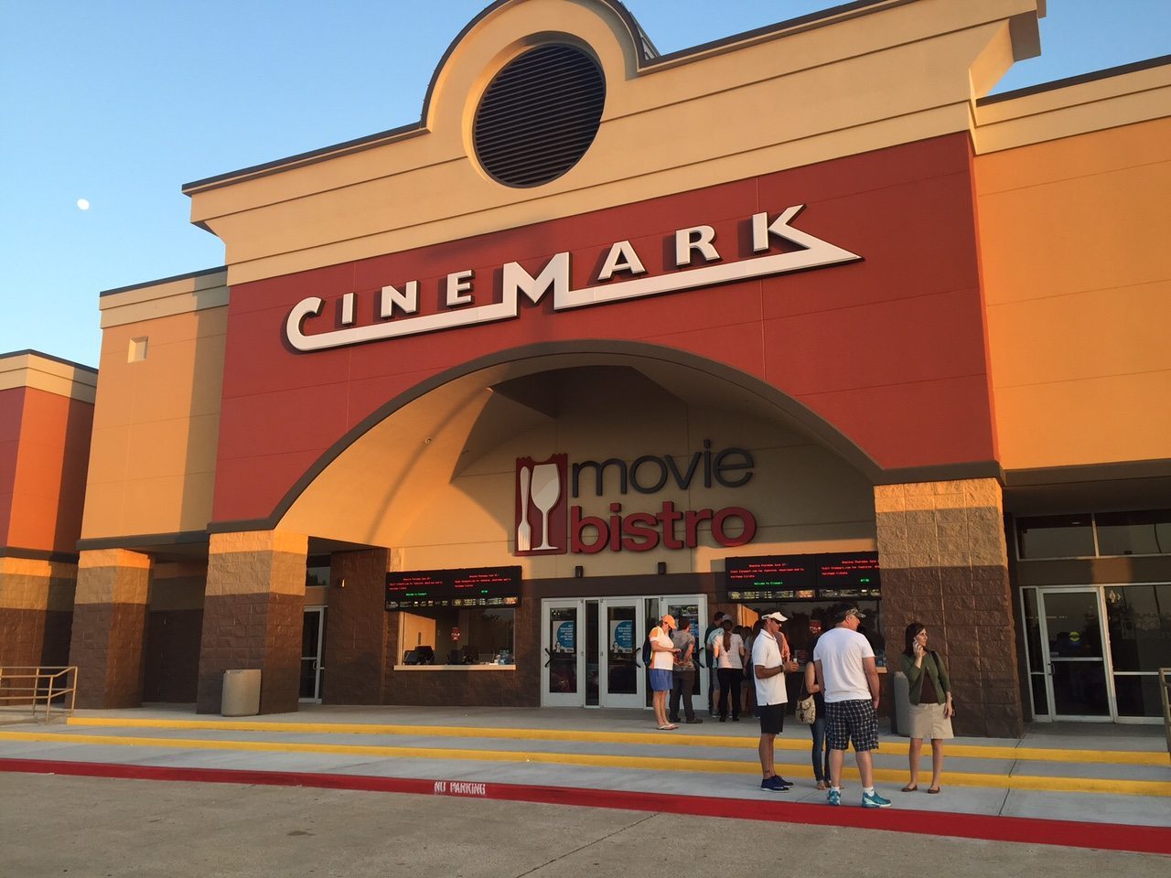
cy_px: 439
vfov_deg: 48.2
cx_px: 586
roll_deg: -2.1
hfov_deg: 61.7
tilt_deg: +9.9
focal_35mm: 29
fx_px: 981
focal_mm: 4.15
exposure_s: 1/146
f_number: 2.2
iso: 32
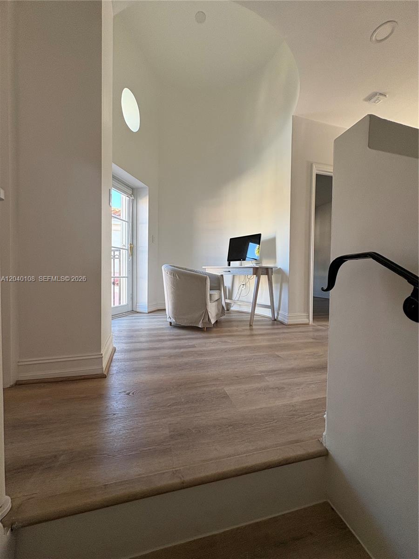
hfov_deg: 85.7
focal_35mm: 14
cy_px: 280
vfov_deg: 102.1
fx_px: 226
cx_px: 210
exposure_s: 1/99
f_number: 2.2
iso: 125
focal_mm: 2.22
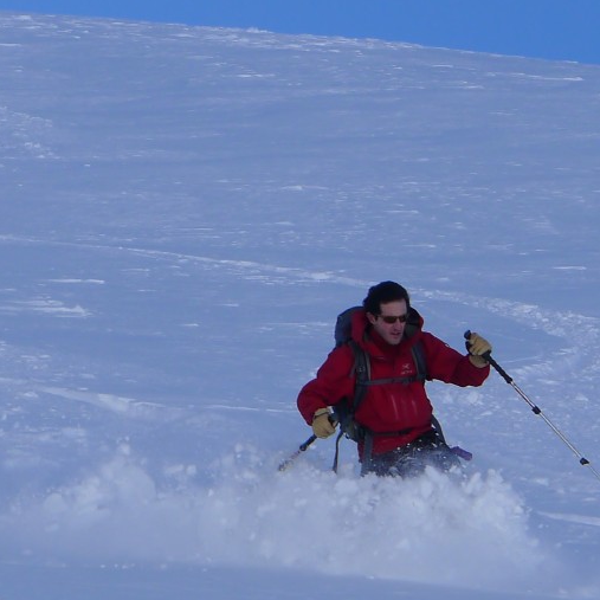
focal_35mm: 241
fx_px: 4726
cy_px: 431
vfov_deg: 7.3
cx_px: 402
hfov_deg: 7.3
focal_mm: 19.2
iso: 80
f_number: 4.5
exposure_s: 1/800
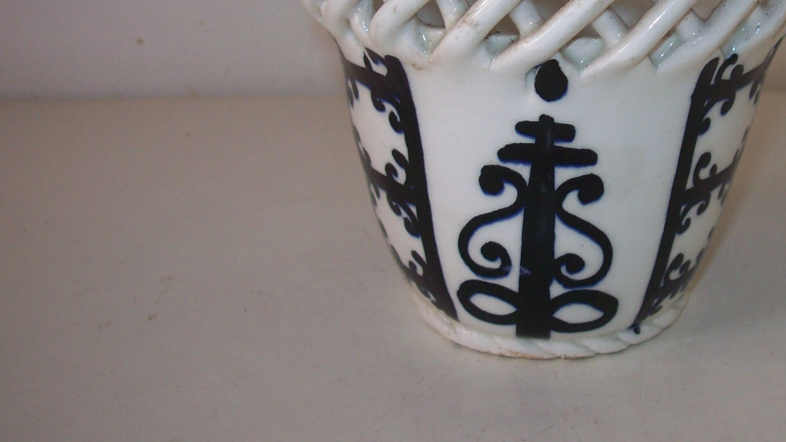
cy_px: 157
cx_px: 527
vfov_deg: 20.7
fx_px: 1209
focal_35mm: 58
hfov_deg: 35.6
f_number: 2.7
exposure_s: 1/64
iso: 80
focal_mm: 6
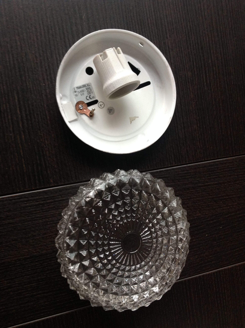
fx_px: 331
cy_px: 164
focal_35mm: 35
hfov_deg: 40.6
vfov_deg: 52.7
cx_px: 122
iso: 160
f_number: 2.4
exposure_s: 1/15
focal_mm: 4.28
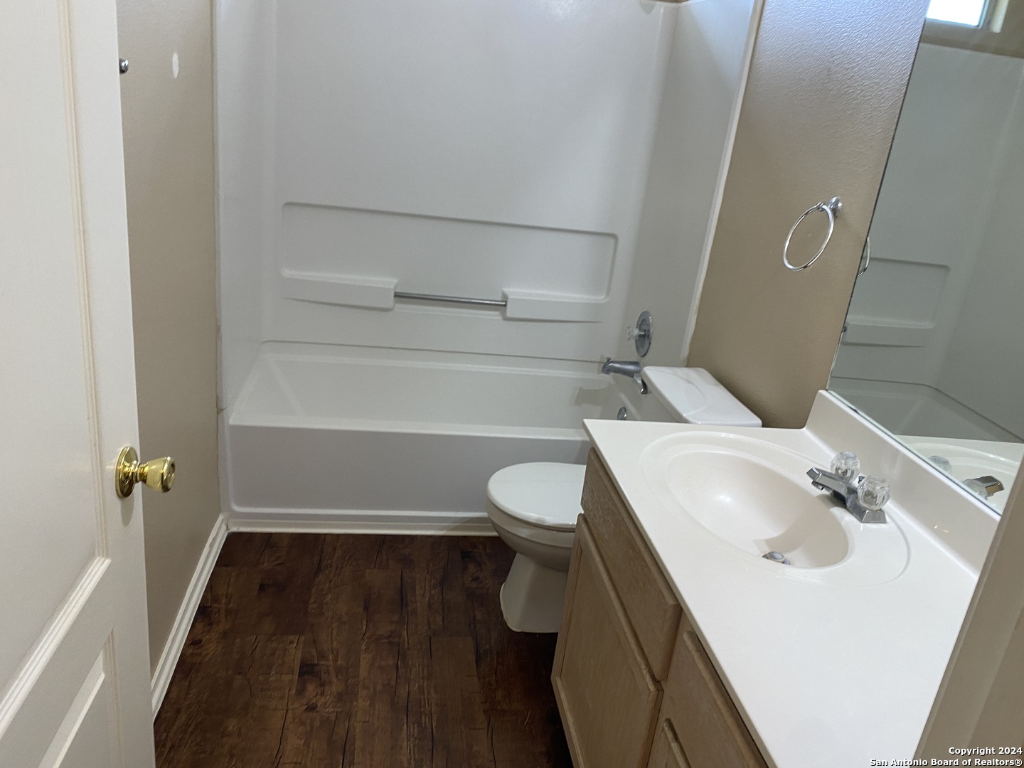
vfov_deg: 53.1
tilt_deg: -18.9
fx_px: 769
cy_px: 384
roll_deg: -7.2
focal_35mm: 26
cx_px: 512
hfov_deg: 67.3
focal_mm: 4.25
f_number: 1.8
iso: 80
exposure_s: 1/60
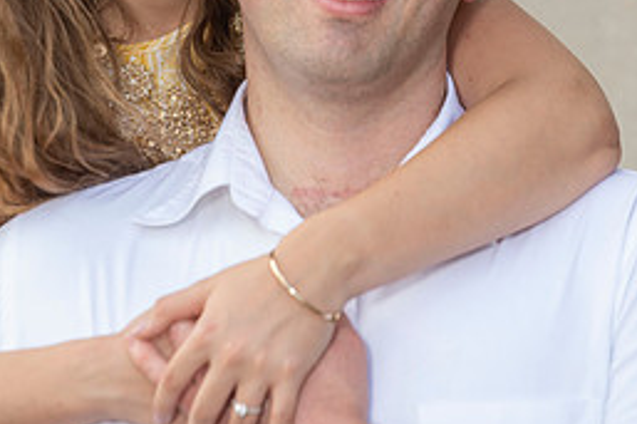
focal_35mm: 406
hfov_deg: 5.1
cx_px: 273
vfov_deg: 3.4
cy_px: 45
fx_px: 7179
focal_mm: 180
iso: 250
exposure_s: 1/250
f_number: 5.6
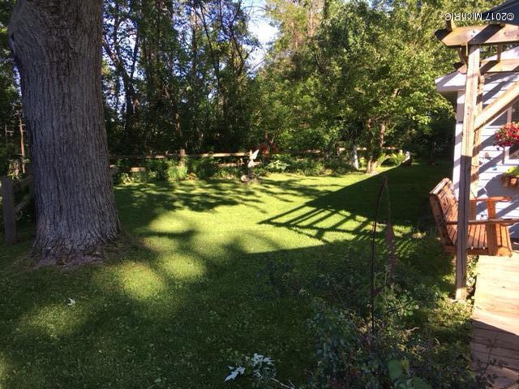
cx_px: 260
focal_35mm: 29
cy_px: 194
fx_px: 435
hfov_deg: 61.7
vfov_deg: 48.2
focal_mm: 4.15
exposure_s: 1/273
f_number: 2.2
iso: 25
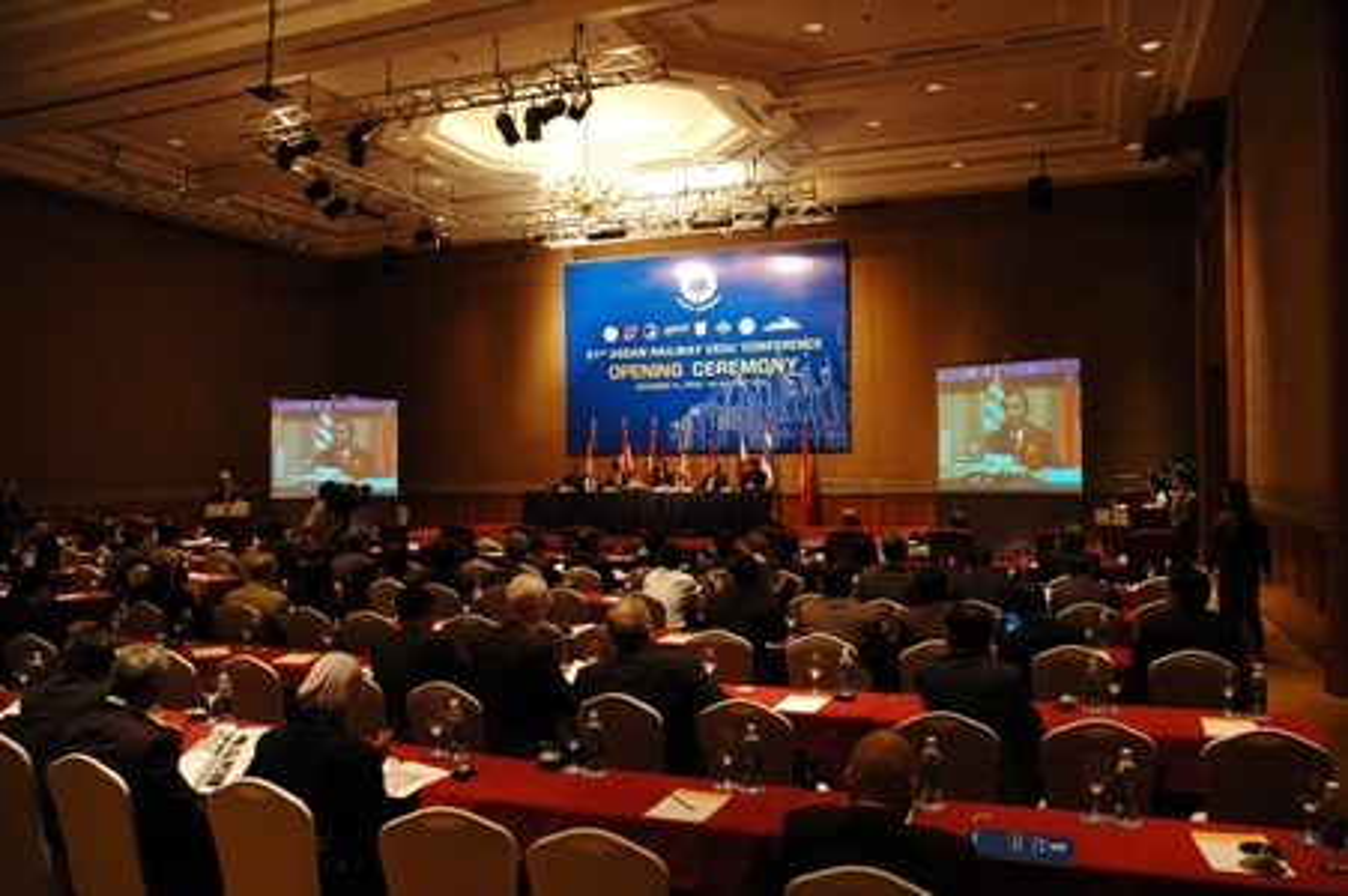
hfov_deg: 67.4
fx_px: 1010
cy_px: 448
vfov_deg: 47.9
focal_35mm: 27
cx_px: 674
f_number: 3.5
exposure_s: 1/40
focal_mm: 18
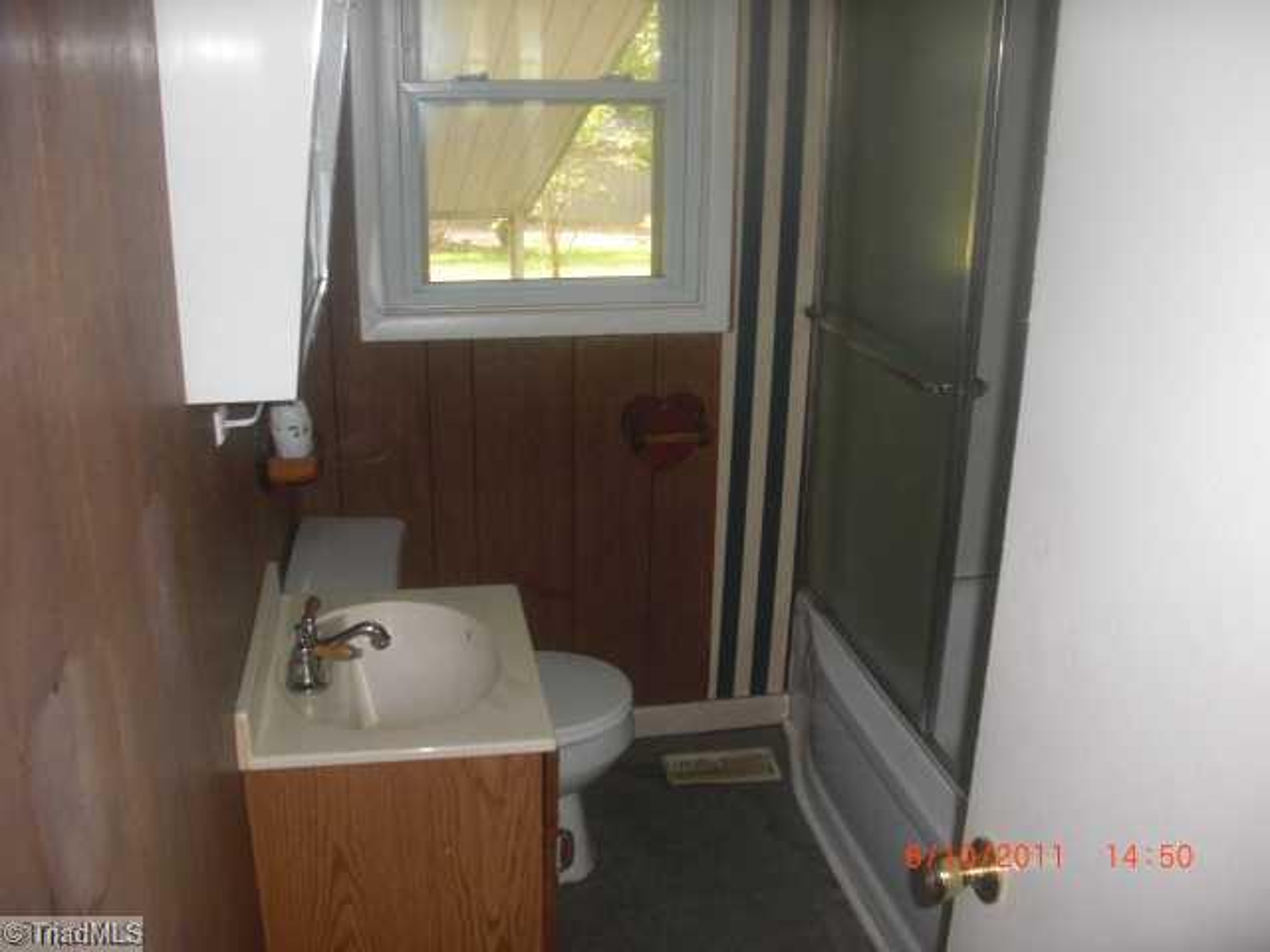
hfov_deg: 51.4
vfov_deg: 39.7
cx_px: 635
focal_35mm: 36
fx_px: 1321
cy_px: 476
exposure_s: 1/60
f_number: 2.8
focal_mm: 6.3
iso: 200
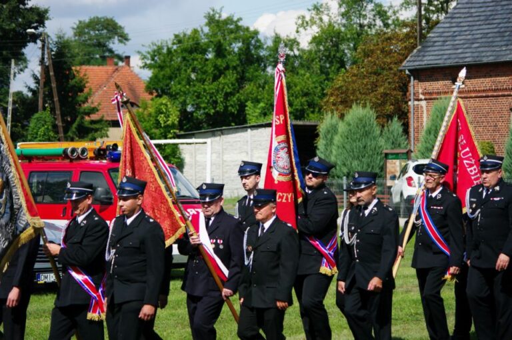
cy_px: 170
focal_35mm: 142
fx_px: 2024
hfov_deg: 14.4
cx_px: 256
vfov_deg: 9.6
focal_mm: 95
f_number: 4.5
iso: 400
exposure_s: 1/2000
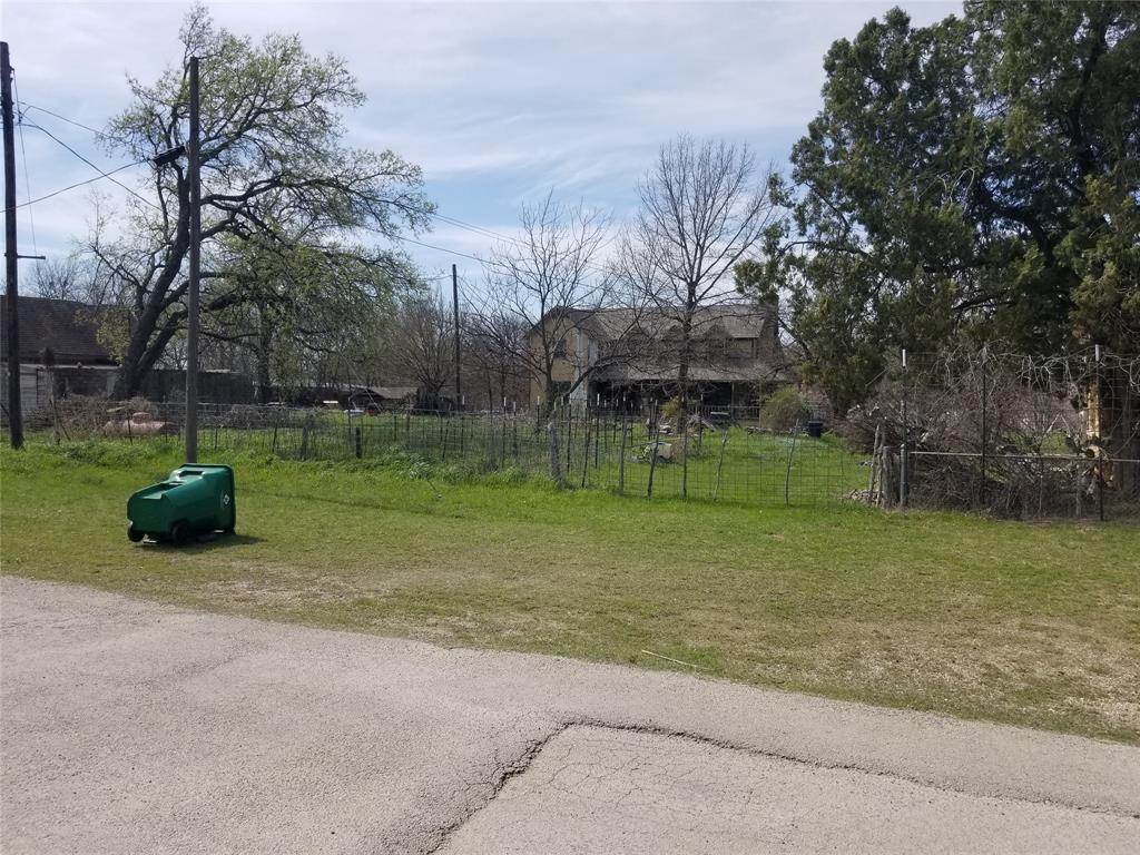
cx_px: 570
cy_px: 428
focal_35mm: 26
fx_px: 856
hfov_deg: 67.3
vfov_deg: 53.1
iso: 50
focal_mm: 4.25
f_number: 1.7
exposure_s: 1/2784
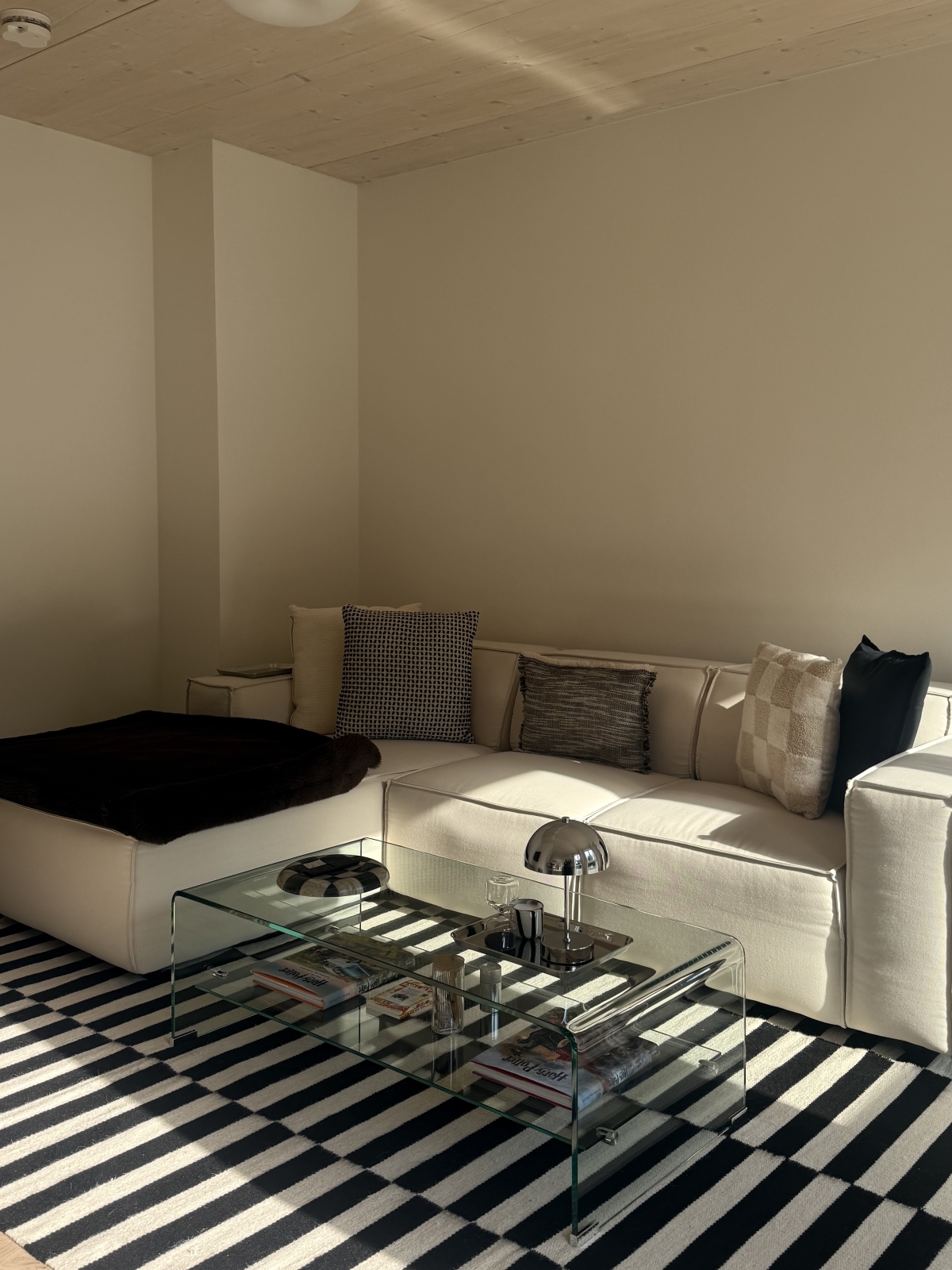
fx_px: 1173
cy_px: 598
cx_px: 509
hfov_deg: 44.1
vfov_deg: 56.8
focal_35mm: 32
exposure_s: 1/979
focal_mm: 6.76
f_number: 1.78
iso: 80
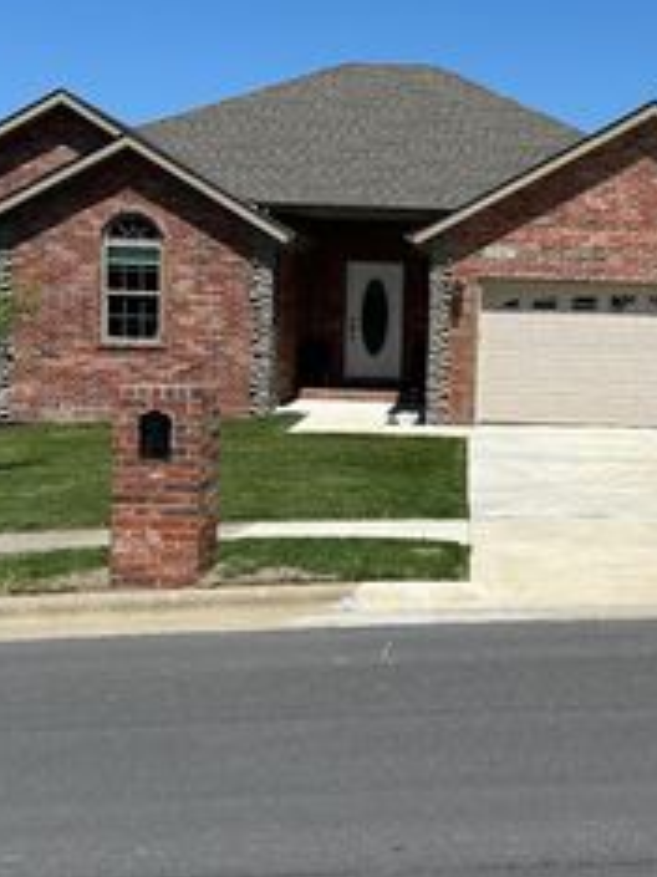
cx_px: 496
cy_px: 386
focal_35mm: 51
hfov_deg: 28.1
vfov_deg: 37.5
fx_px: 1292
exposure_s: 1/7576
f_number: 1.78
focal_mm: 6.86
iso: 80
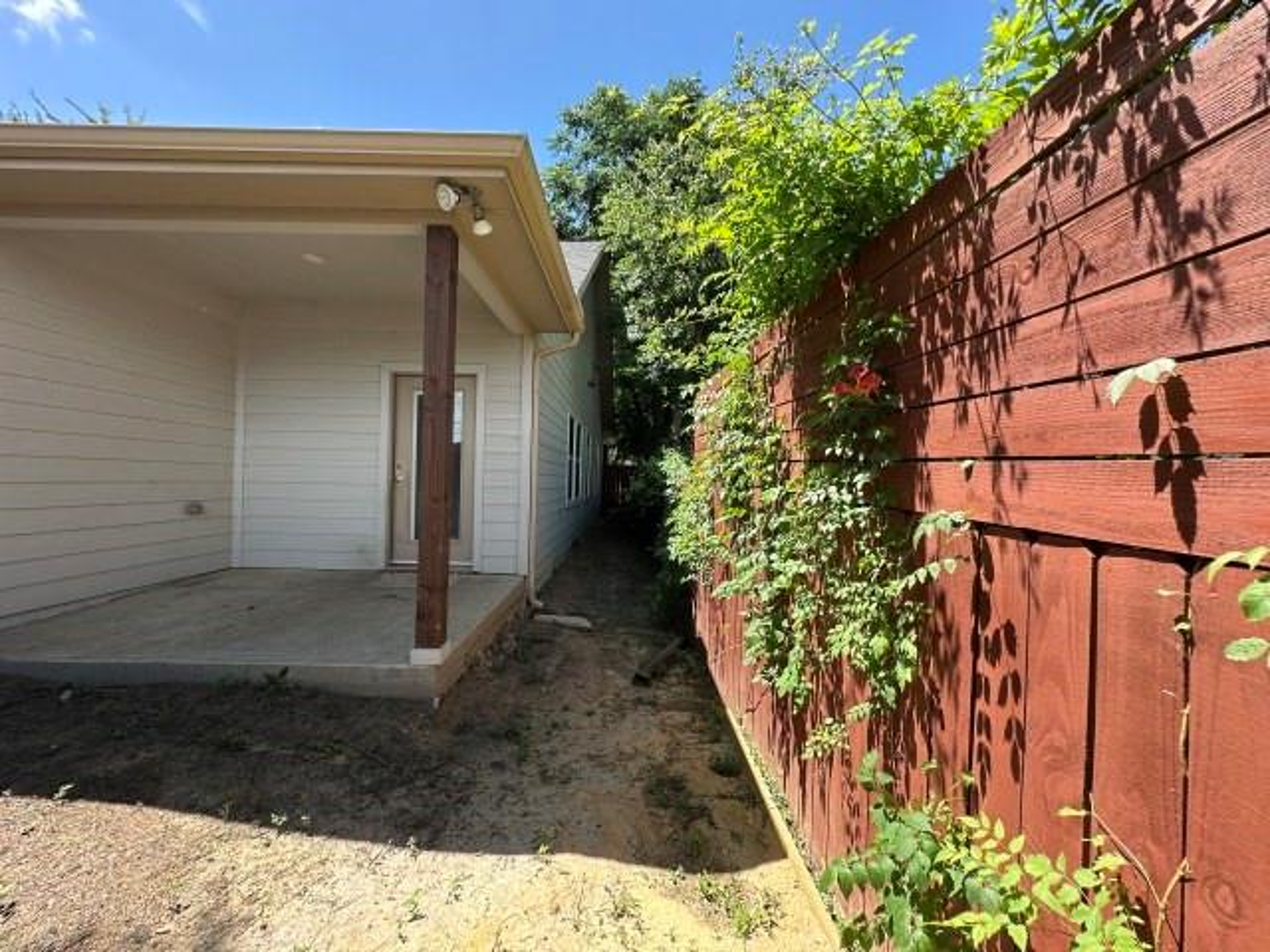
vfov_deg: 85.7
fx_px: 514
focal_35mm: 14
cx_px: 635
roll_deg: -1.1
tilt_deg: +0.4
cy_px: 476
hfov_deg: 102.1
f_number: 2.2
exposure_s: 1/380
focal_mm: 2.22
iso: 40
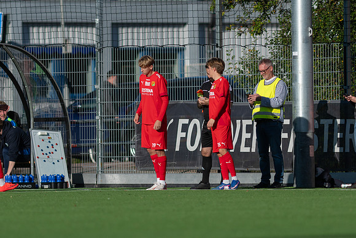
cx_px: 178
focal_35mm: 600
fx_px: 5934
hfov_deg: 3.4
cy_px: 119
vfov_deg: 2.3
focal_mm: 300
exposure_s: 1/2000
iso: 100
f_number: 3.2
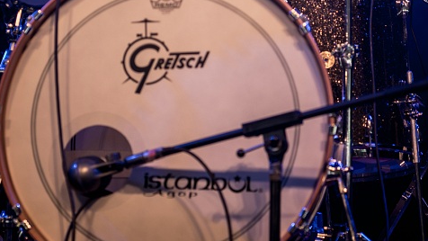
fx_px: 1260
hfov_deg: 19.3
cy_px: 4
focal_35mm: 111
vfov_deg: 10.8
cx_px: 214
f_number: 2.8
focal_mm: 70
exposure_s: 1/125
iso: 400
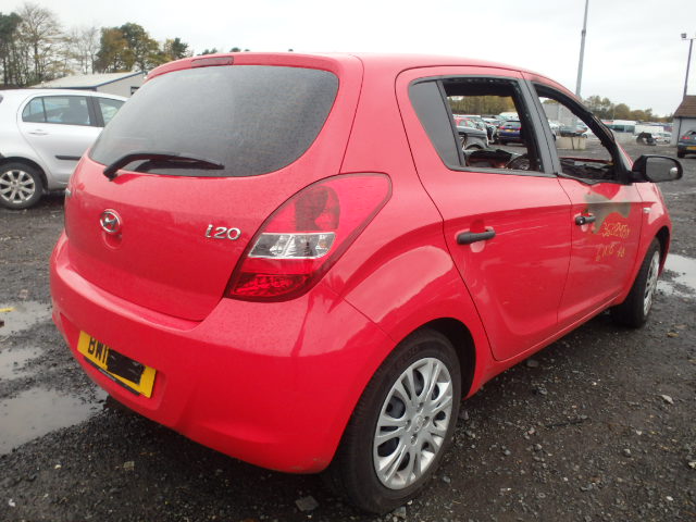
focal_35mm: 28
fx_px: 563
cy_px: 261
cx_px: 348
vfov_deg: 49.7
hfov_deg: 63.4
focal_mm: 5
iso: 200
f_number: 3.9
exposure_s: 1/60
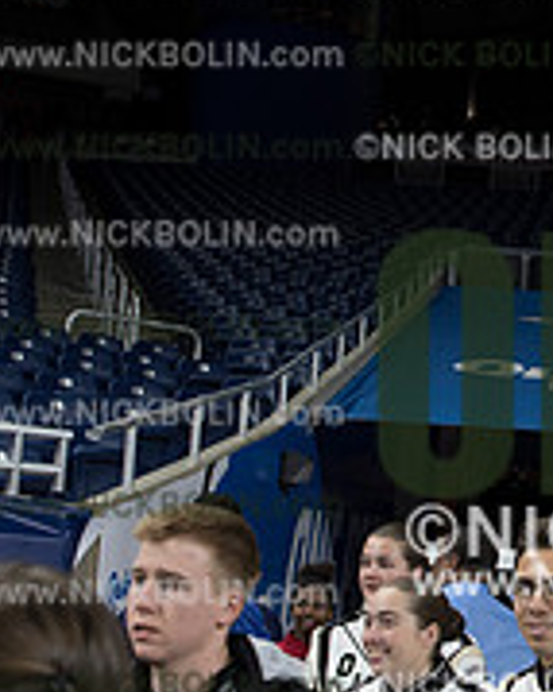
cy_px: 416
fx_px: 1495
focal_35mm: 73
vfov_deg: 26.0
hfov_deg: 19.8
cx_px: 650
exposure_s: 1/1250
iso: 1250
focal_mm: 24
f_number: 2.8
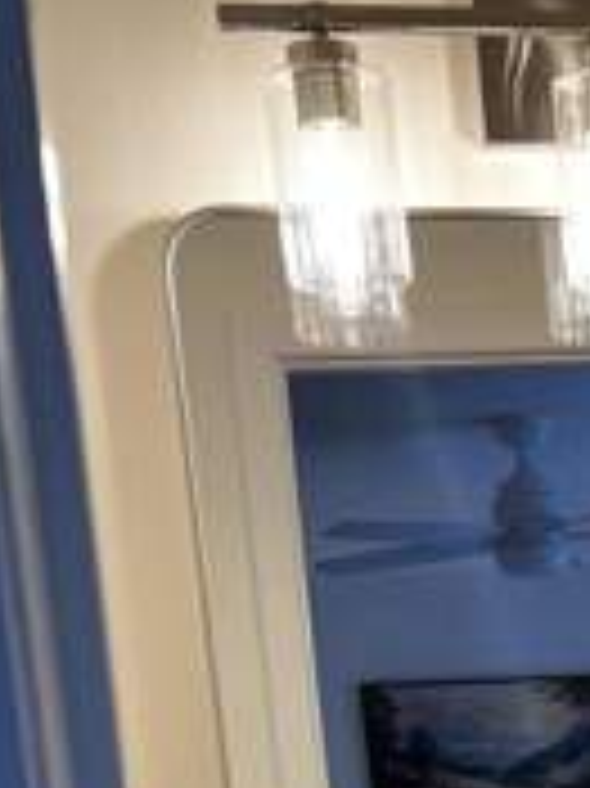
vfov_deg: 17.8
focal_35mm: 95
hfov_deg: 14.4
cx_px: 905
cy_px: 1283
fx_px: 2162
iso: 80
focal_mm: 5.7
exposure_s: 1/120
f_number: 1.5
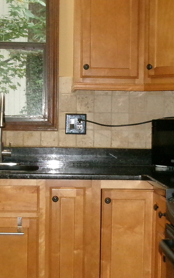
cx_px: 82
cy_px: 153
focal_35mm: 76
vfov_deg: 27.1
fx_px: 577
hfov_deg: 17.2
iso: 699
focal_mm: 5.1
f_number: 3.9
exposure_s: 1/34
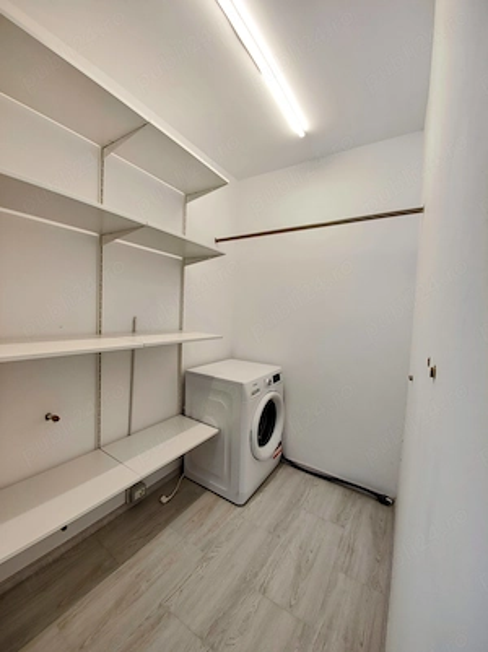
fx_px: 226
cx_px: 244
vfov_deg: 110.6
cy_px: 326
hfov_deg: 94.4
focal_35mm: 12
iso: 90
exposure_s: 1/50
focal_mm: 1.95
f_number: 2.2
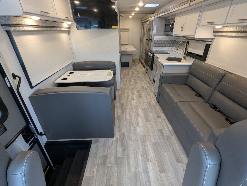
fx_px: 114
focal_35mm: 16
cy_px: 93
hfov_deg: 94.4
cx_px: 124
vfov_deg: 78.2
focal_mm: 2.35
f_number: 2.2
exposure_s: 1/151
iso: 349
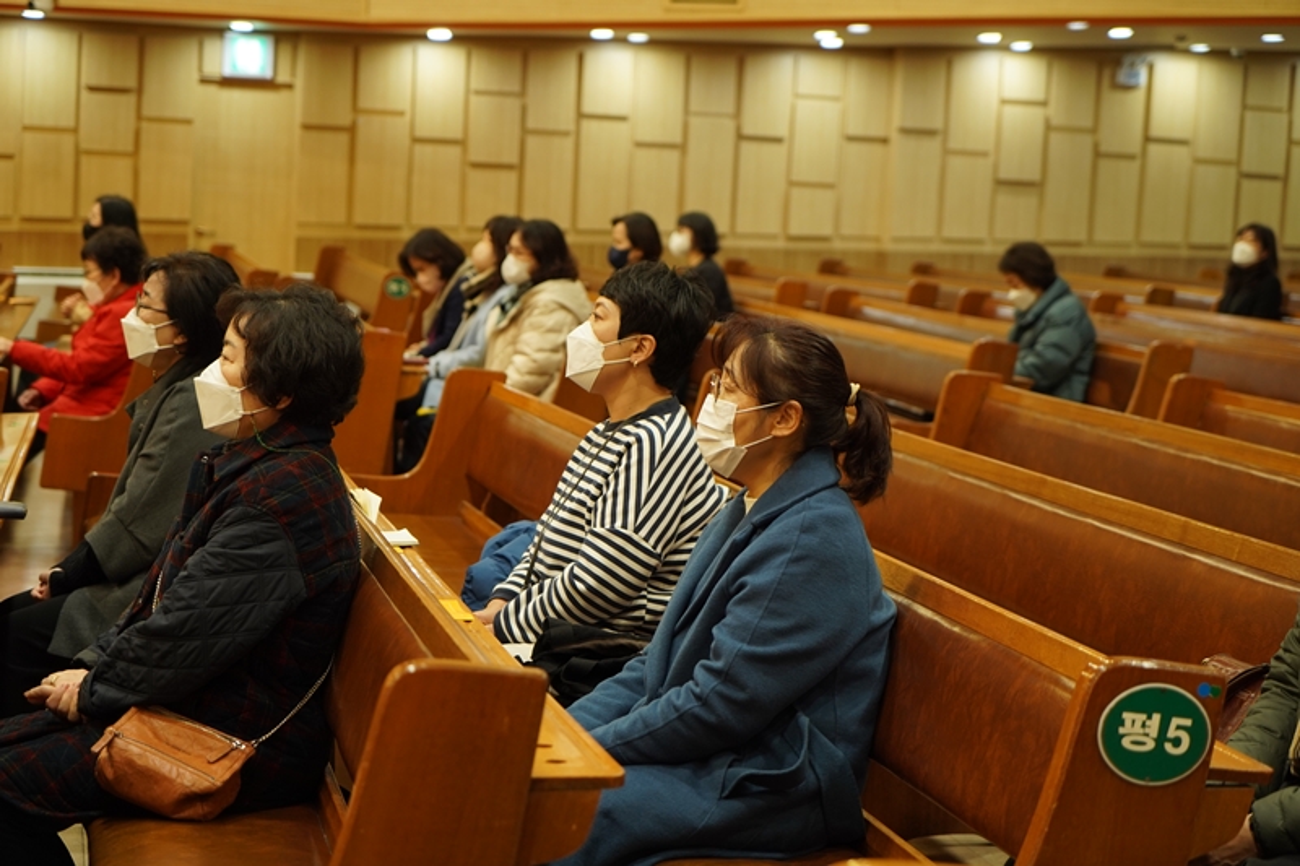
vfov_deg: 19.4
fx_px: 2527
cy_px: 433
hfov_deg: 28.8
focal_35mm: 70
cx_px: 650
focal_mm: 70
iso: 1000
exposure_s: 1/80
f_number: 4
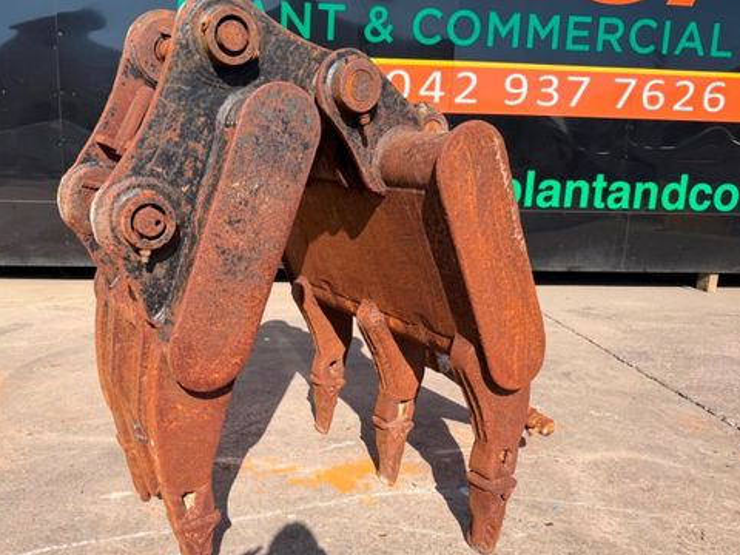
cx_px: 301
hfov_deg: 59.5
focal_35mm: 30
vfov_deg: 46.8
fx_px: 641
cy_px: 273
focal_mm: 6.76
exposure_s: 1/3584
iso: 80
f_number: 1.78
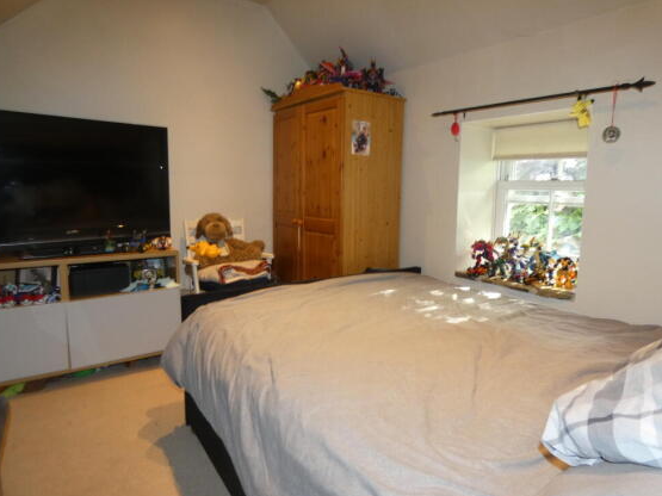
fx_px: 402
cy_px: 240
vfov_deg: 63.4
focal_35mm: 21
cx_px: 333
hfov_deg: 79.0
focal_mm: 3.6
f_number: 2.8
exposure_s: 1/40
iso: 400
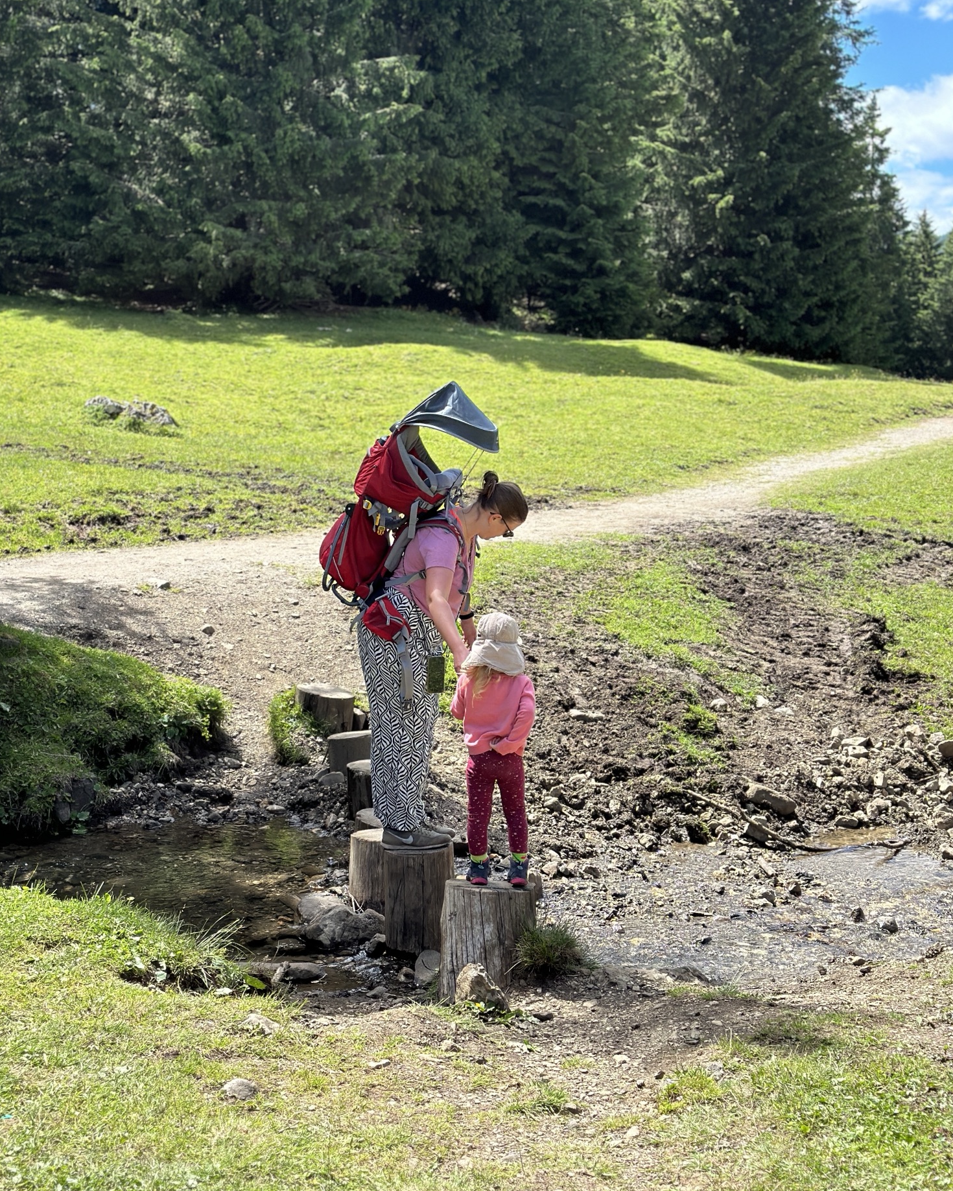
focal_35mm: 51
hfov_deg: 29.7
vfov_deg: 36.7
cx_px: 471
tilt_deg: -5.3
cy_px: 582
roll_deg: +1.0
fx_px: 1798
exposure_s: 1/2469
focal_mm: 6.86
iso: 100
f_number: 1.78
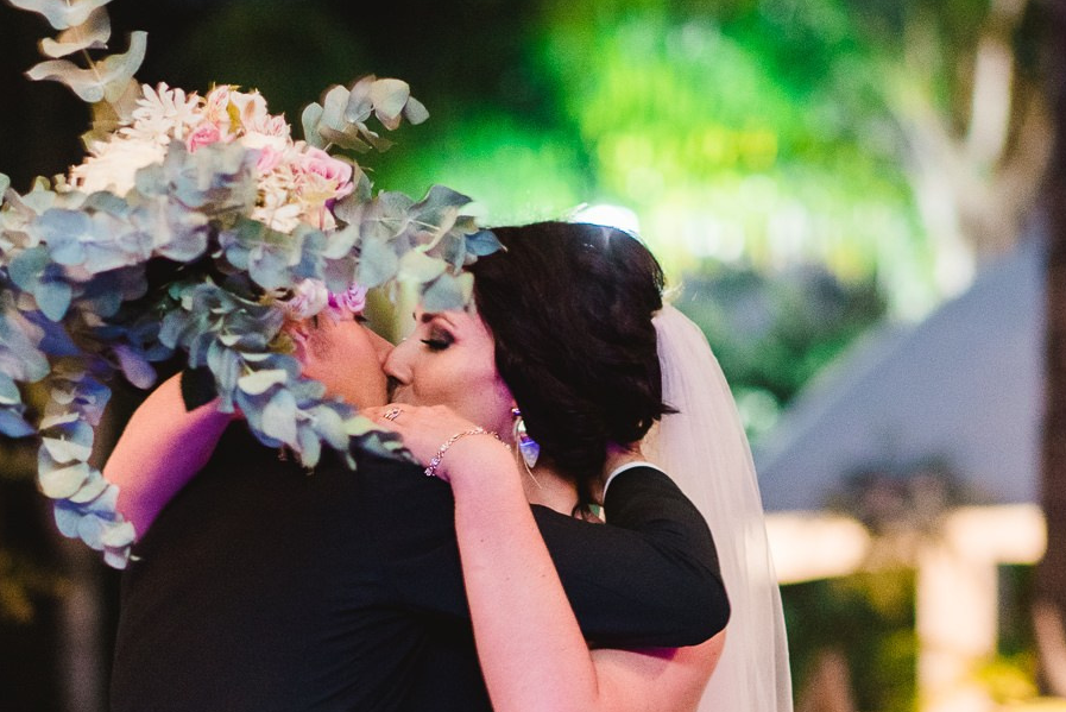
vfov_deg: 7.1
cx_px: 568
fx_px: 5747
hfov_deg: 10.6
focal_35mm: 194
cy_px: 752
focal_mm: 85
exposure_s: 1/125
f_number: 2.5
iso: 1250
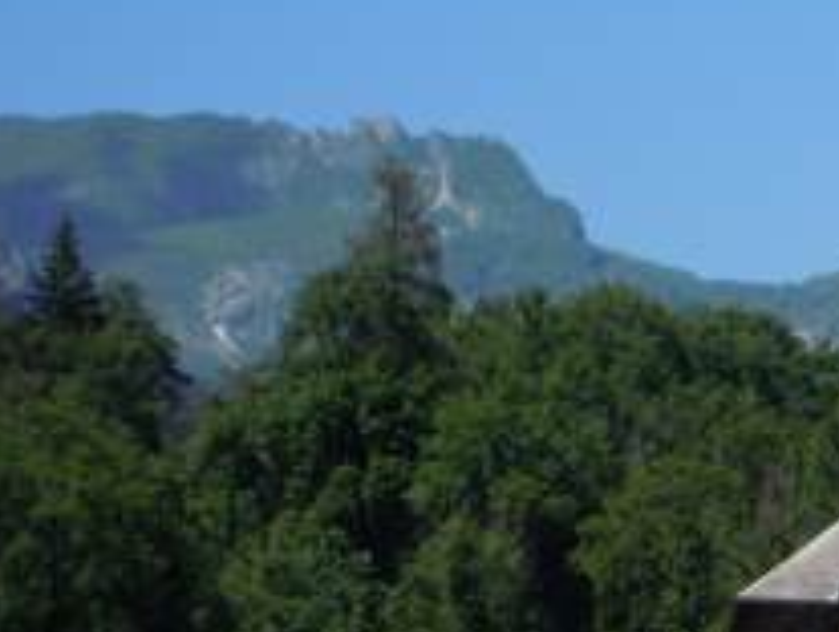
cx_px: 1321
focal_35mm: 436
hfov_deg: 4.5
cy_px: 385
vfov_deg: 3.4
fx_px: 10586
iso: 100
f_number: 5.9
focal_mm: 20.3
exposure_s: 1/640
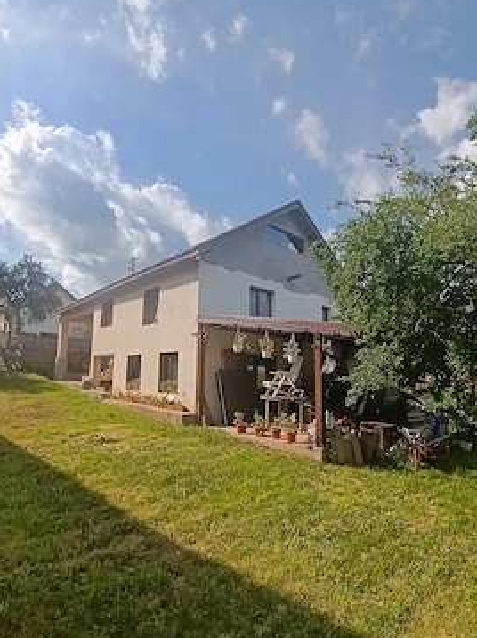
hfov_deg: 68.6
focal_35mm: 19
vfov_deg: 84.7
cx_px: 235
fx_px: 350
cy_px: 333
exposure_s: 1/1078
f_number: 2.2
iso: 103
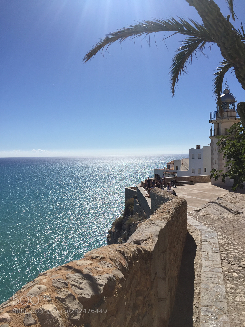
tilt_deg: +0.1
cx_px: 122
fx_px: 274
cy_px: 164
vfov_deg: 61.7
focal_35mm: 29
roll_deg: +0.5
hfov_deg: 48.2
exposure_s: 1/4950
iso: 32
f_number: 2.2
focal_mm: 4.15
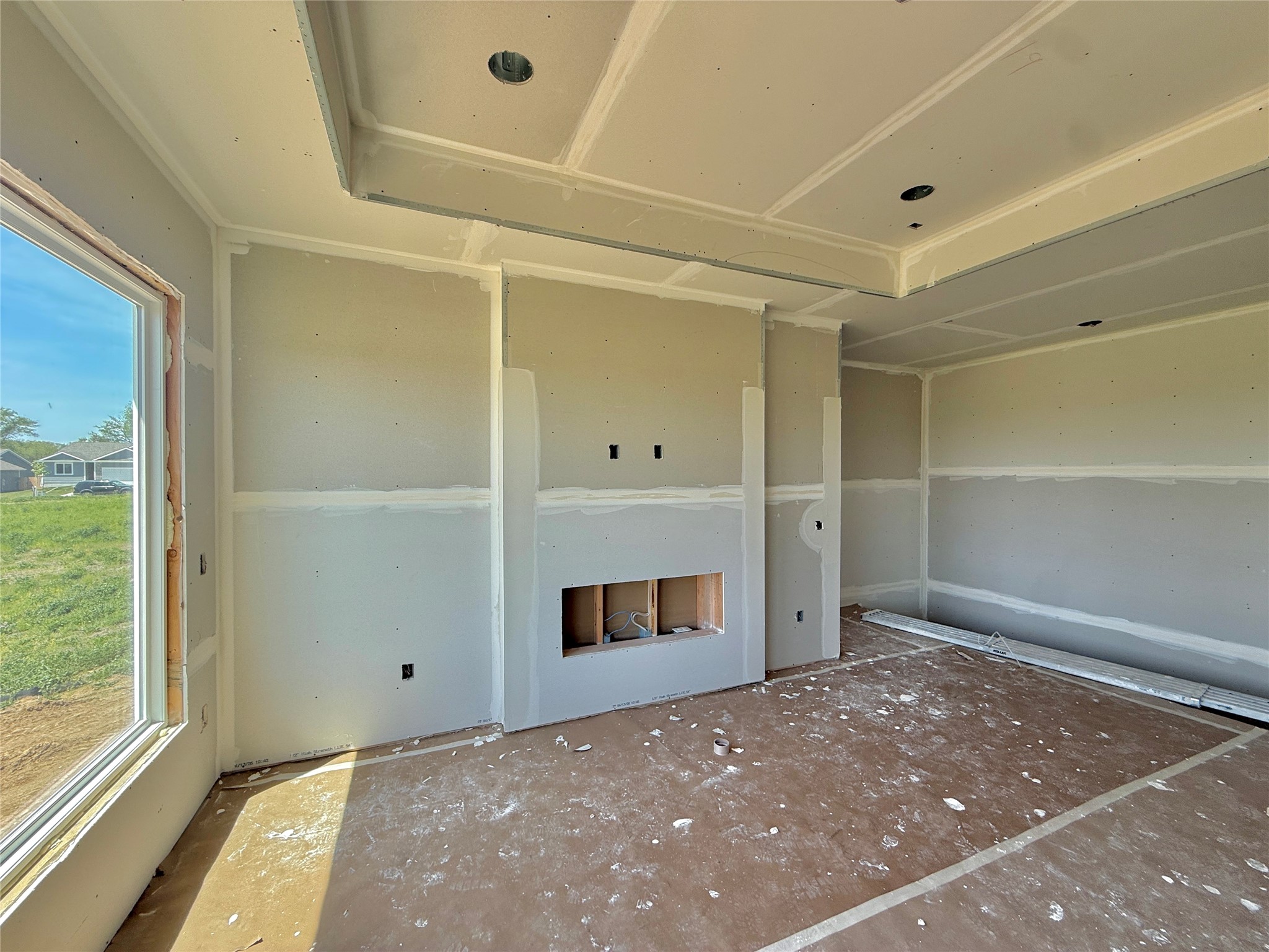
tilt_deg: -0.6
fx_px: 513
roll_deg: -0.5
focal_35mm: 14
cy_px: 476
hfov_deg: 102.1
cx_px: 634
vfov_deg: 85.7
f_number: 2.2
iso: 50
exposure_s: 1/205
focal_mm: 2.22
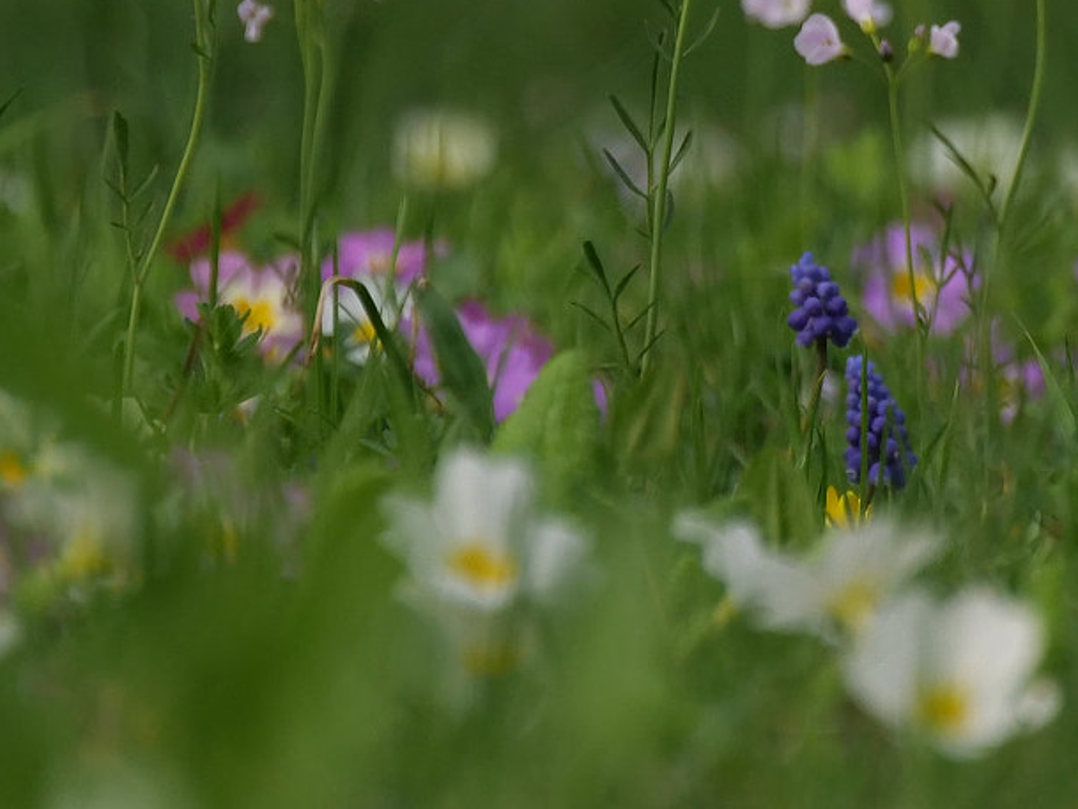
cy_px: -53
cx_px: 832
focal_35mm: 736
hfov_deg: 2.7
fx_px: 22925
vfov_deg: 2.0
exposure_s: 1/320
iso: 640
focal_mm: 140
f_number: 5.6
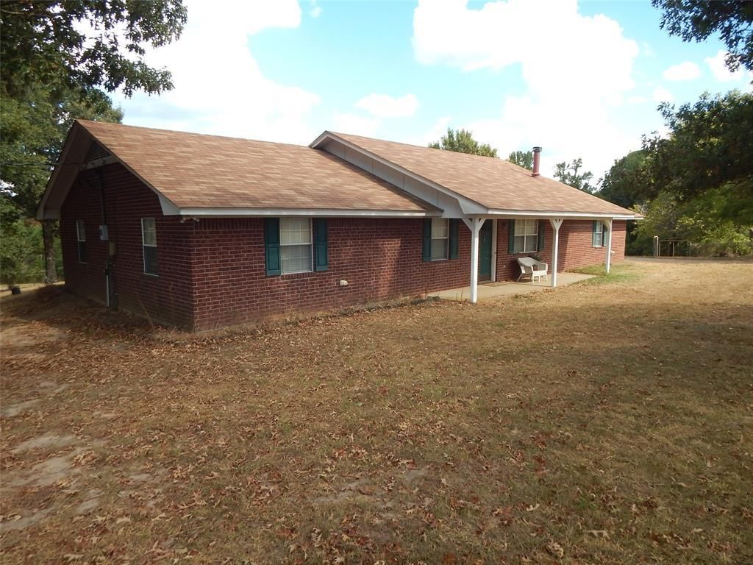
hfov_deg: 76.4
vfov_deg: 61.1
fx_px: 479
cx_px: 376
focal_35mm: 22
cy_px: 282
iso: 125
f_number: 3
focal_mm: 4
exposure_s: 1/500
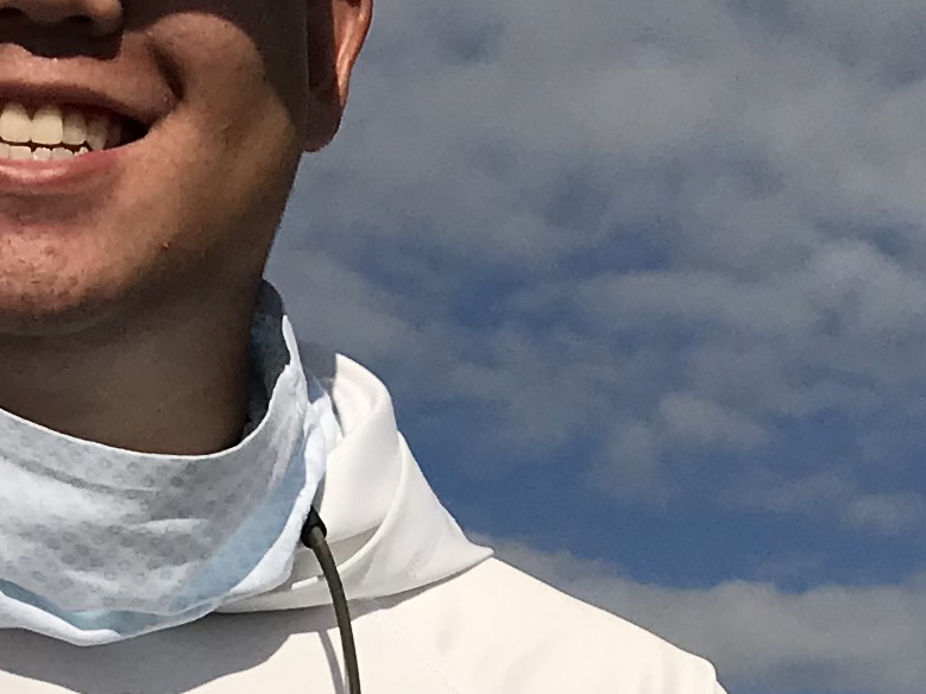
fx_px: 3878
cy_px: 1137
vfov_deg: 9.8
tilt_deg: +5.9
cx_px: 749
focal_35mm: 145
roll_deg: +1.8
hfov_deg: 13.5
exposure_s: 1/8772
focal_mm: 3.99
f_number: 1.8
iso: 25
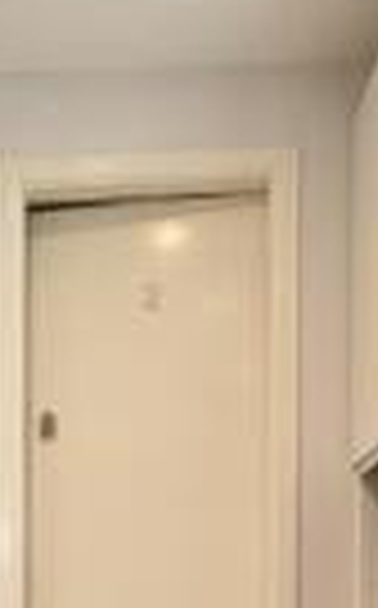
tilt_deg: -1.8
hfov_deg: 20.0
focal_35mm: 64
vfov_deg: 28.5
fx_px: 1058
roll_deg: +0.3
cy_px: 700
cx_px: 74
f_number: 2.2
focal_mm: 2.22
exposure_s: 1/100
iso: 320
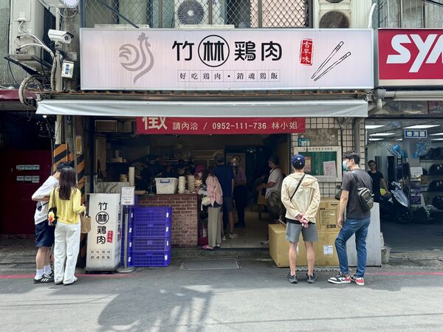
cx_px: 222
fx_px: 307
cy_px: 166
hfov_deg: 71.6
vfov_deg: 56.8
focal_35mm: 24
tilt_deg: +1.1
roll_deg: +2.1
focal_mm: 6.86
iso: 80
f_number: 1.78
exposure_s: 1/773
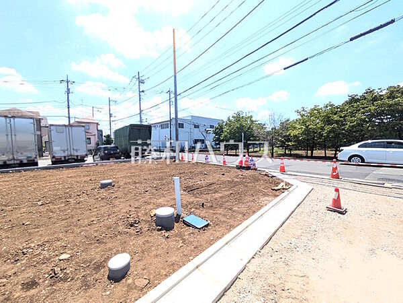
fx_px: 163
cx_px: 202
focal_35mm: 14
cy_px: 152
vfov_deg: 85.7
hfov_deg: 102.1
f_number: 2.2
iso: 50
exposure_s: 1/883
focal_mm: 1.83
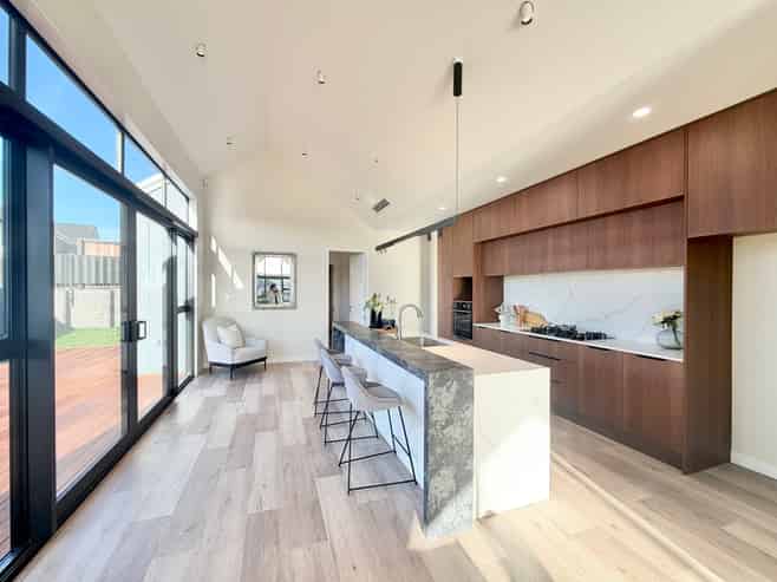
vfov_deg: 85.6
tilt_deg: -0.7
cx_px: 388
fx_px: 314
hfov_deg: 102.1
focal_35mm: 14
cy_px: 291
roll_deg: +1.2
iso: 16
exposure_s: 1/100
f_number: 2.2
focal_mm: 2.22
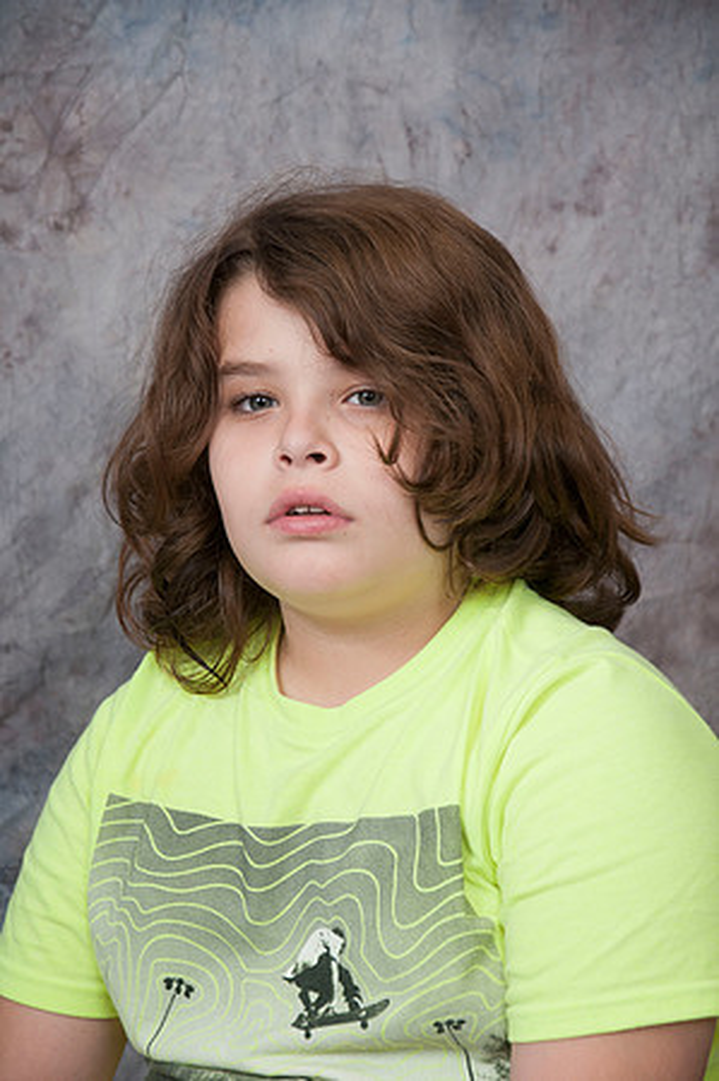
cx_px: 360
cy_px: 540
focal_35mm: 128
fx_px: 3828
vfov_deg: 16.1
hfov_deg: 10.7
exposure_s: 1/125
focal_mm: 85
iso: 200
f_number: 5.6
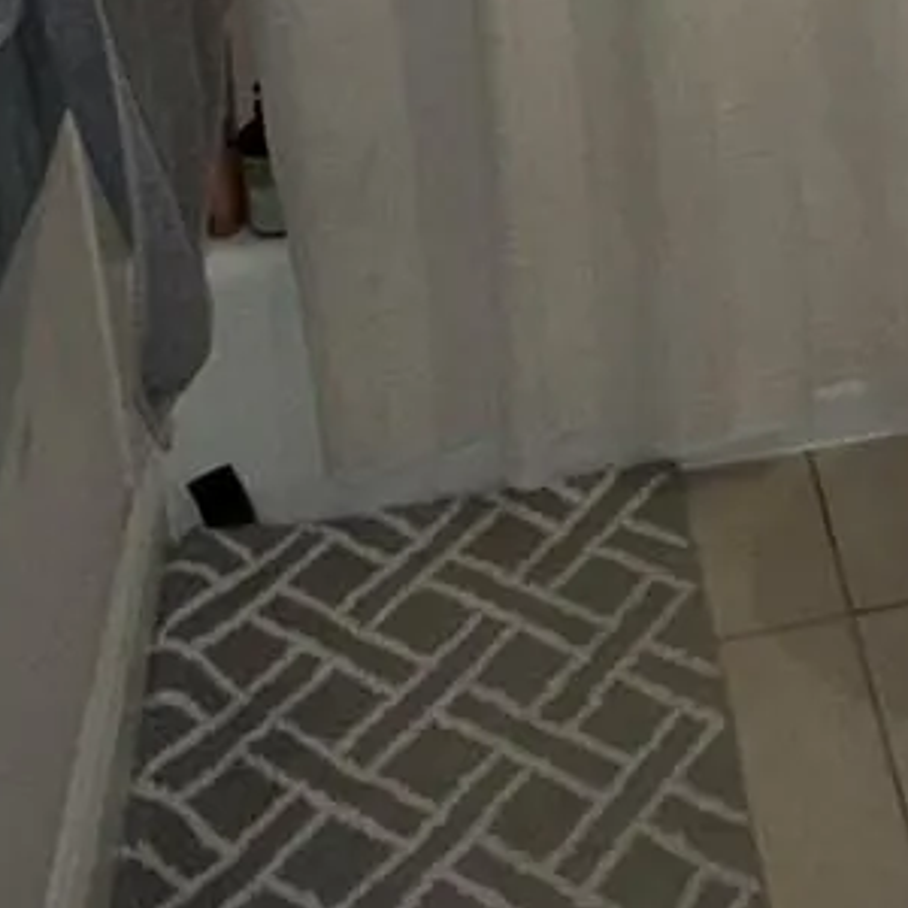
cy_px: -288
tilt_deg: -18.3
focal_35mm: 66
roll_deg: -1.4
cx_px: 990
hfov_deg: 24.4
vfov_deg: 23.0
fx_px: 1959
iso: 125
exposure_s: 1/60
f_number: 2.2
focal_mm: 2.22
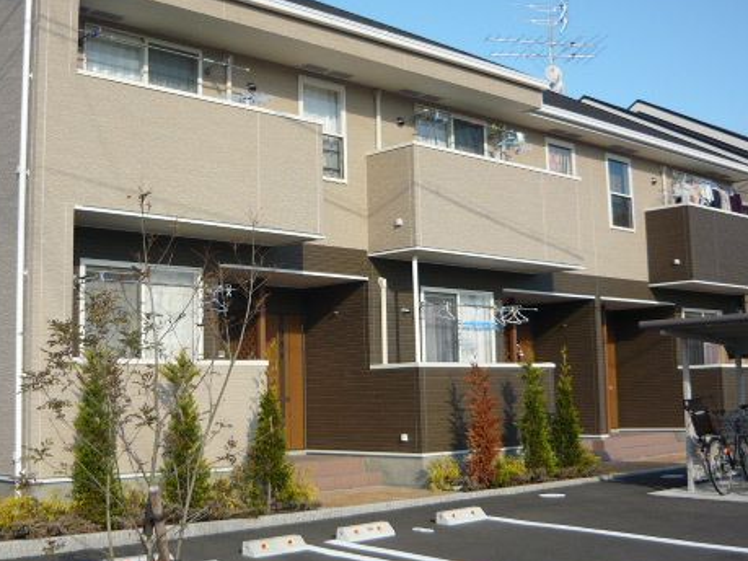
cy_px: 246
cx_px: 308
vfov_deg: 31.5
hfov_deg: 41.1
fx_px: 994
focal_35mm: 46
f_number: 8
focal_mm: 5.5
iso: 100
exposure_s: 1/125
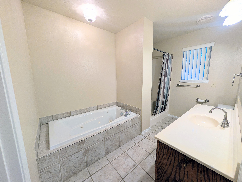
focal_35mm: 12
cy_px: 91
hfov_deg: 110.5
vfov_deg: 94.6
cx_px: 121
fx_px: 84
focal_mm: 2.02
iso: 59
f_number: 1.7
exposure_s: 1/60
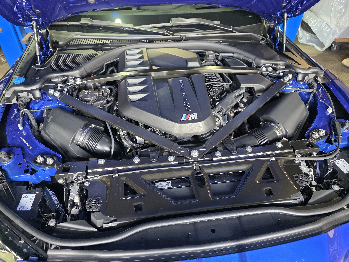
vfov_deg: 58.9
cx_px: 174
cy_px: 131
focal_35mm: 23
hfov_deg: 73.9
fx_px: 232
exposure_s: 1/61
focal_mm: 6.3
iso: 320
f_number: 1.7
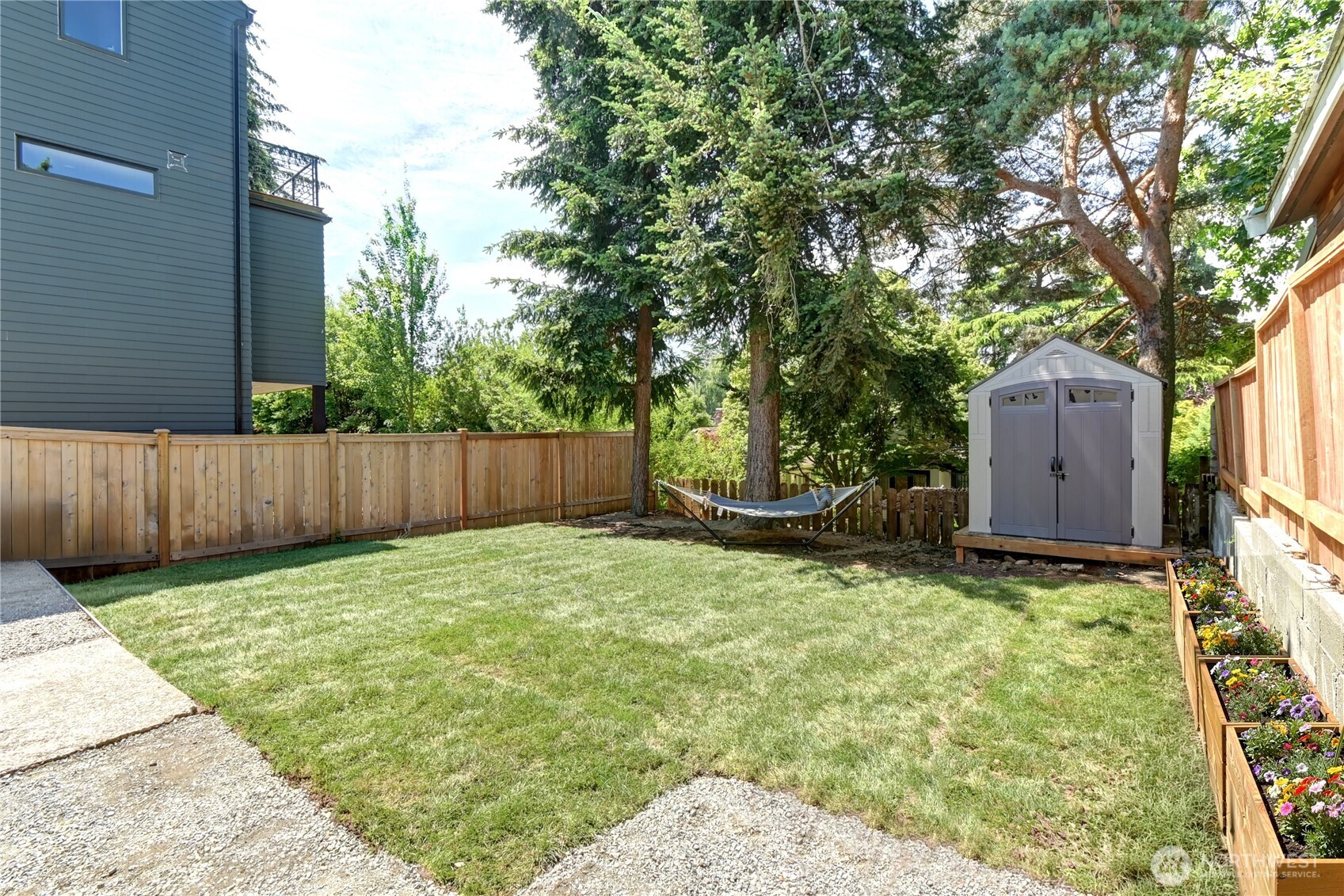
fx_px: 560
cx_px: 672
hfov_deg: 100.4
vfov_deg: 77.3
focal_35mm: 15
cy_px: 448
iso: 320
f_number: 11
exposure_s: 1/15
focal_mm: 10
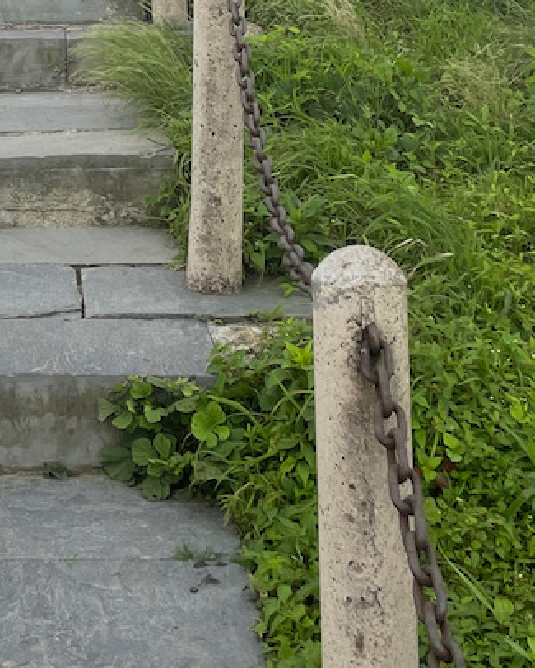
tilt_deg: +8.5
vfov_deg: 20.7
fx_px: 1583
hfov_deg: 18.8
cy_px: -298
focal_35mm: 80
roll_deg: +1.7
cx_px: 31
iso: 32
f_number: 1.6
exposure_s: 1/348
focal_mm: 4.2
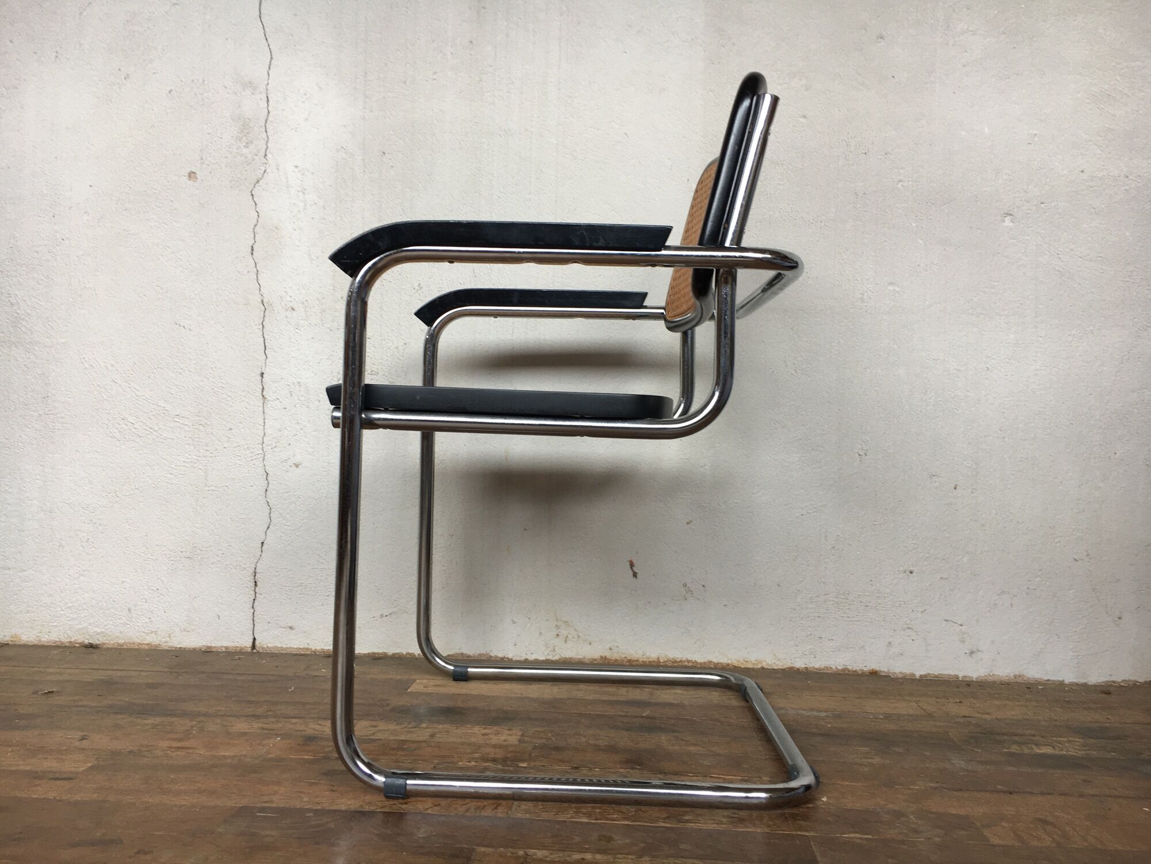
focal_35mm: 29
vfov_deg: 48.2
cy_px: 432
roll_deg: -1.4
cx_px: 576
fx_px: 964
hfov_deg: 61.7
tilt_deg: -0.5
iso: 32
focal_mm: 4.15
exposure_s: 1/50
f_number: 2.2
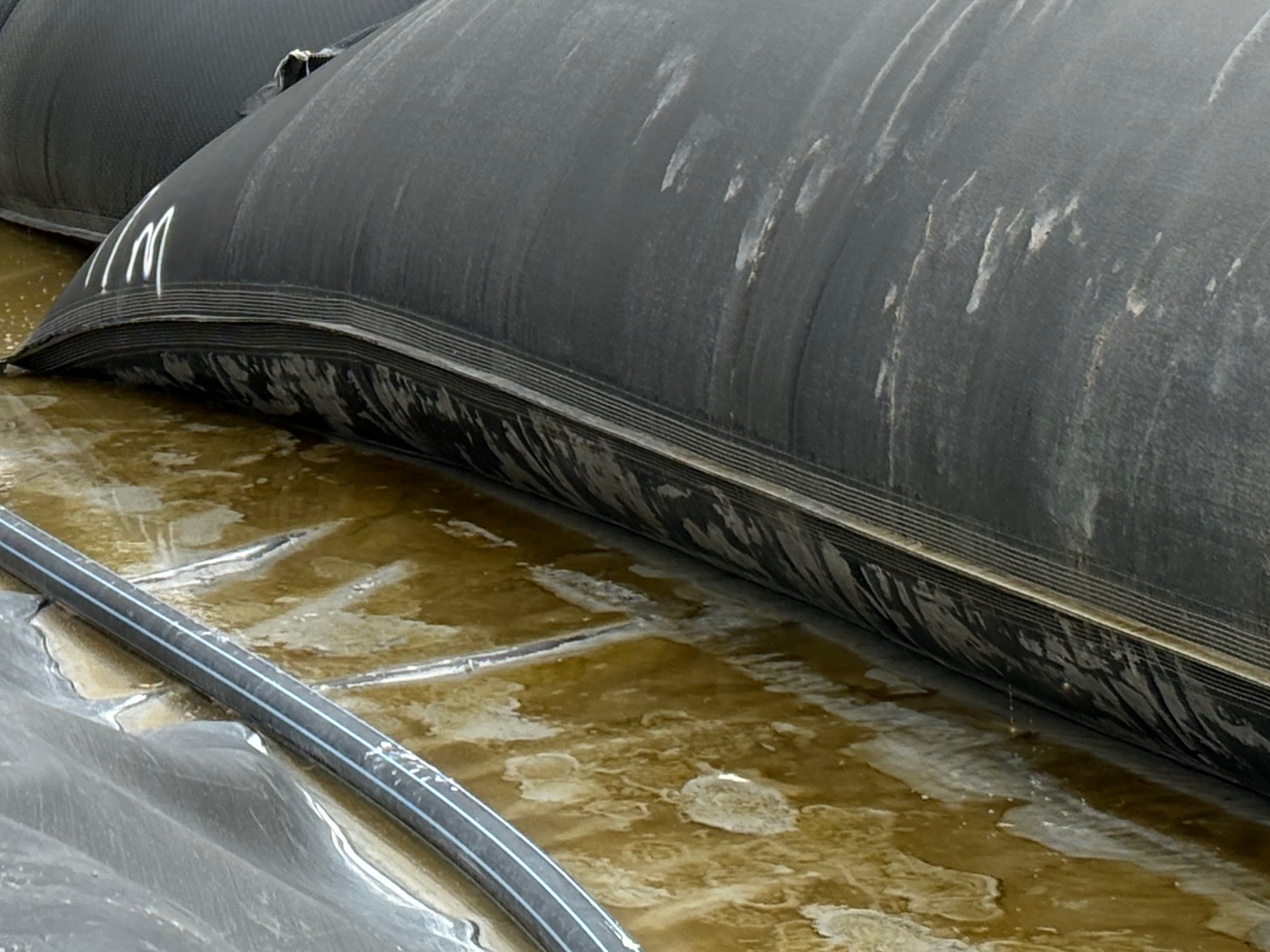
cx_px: 255
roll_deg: +2.3
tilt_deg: -3.3
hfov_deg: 13.7
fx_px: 5247
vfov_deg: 10.2
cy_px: -118
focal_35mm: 143
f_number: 1.6
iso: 32
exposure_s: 1/654
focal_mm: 5.96
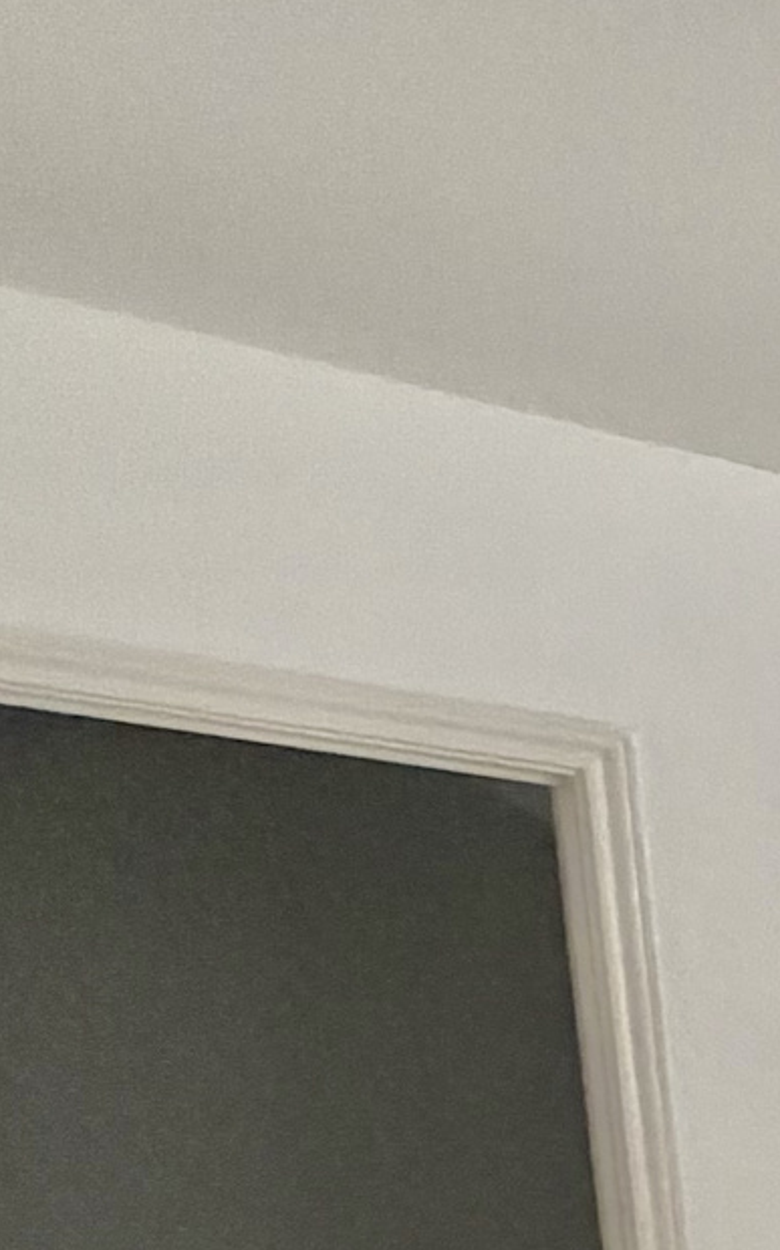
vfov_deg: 24.7
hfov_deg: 11.4
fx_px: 2315
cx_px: 2336
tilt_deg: -15.4
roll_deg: -5.2
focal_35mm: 68
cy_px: 1770
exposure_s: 1/120
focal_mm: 2.22
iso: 320
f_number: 2.2
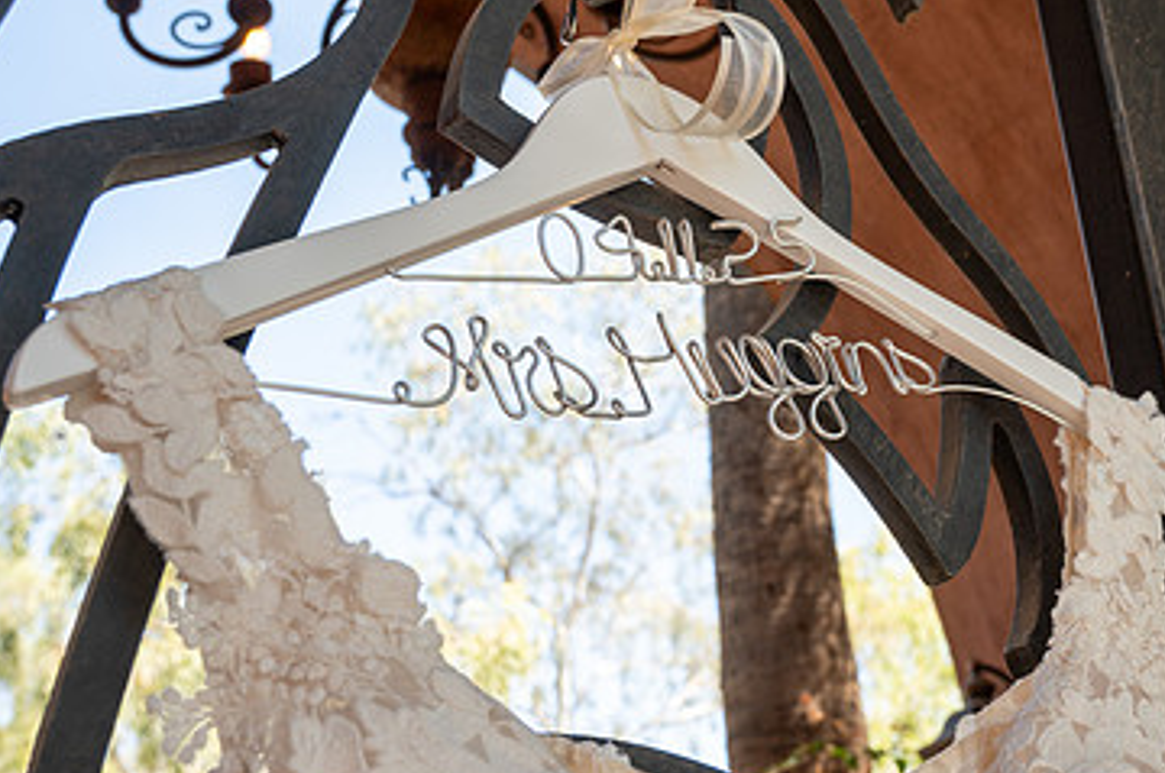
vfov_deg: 26.9
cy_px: 404
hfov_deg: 39.1
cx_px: 796
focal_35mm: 50
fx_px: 1616
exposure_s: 1/80
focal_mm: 31
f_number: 7.1
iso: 100
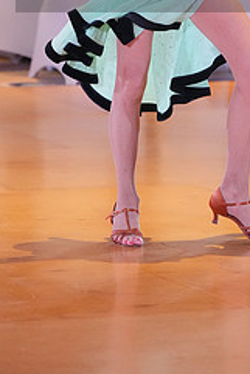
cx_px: 231
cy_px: -39
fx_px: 3099
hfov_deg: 4.6
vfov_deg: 6.9
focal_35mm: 298
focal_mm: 124
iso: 6400
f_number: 3.5
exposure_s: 1/500
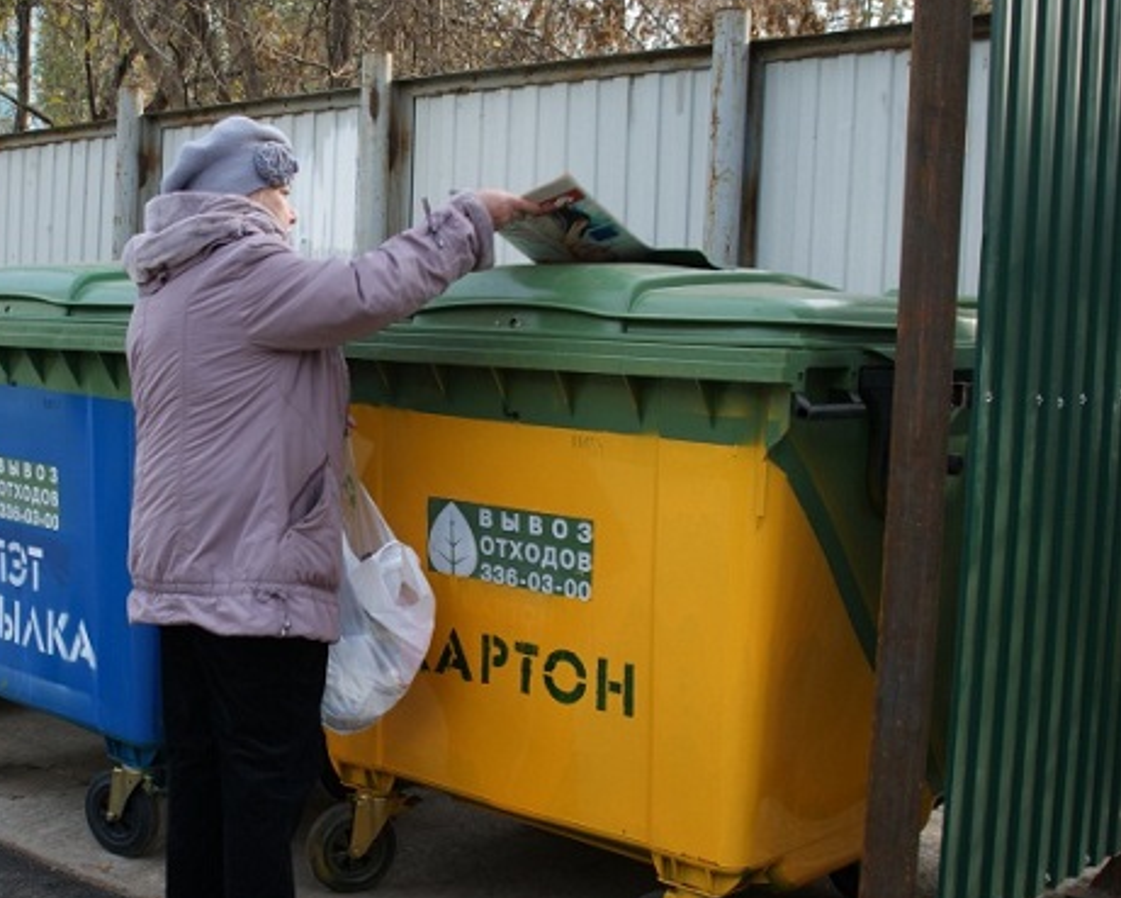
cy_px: 513
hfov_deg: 36.5
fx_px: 1659
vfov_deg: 30.2
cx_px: 293
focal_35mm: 50
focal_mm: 24
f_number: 6.3
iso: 100
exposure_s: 1/60
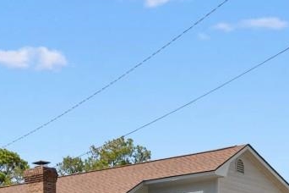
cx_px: 84
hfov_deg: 22.5
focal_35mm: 90
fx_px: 722
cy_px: 308
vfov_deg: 14.0
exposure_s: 1/500
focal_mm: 13
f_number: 11
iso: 100
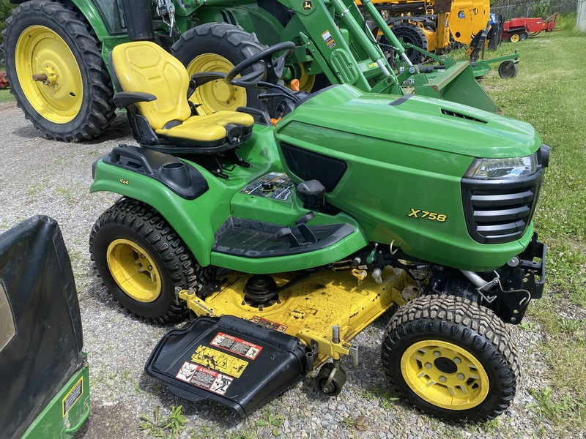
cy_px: 220
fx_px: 440
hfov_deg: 67.3
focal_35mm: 26
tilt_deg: -23.3
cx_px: 293
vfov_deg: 53.1
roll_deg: +2.8
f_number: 1.8
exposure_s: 1/757
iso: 32
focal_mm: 4.25
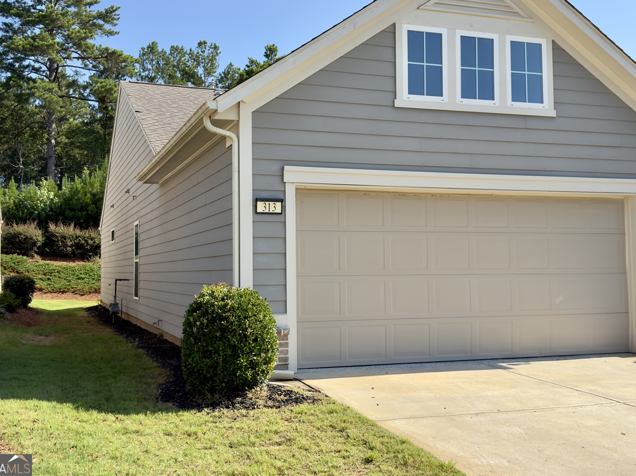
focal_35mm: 40
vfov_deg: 35.9
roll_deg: +0.5
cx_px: 299
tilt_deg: +3.0
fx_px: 735
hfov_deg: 46.8
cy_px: 222
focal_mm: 6.76
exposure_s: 1/2445
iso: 64
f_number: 1.78
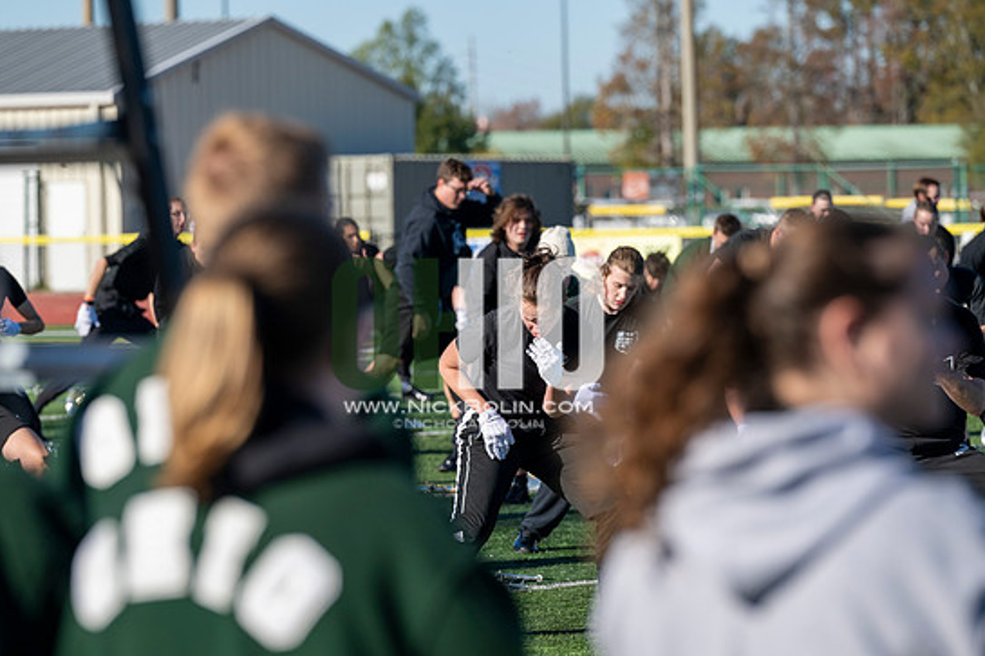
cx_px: 468
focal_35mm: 213
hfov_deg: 9.7
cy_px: 342
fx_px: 5826
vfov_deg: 6.4
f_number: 5
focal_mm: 200
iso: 200
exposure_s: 1/2000
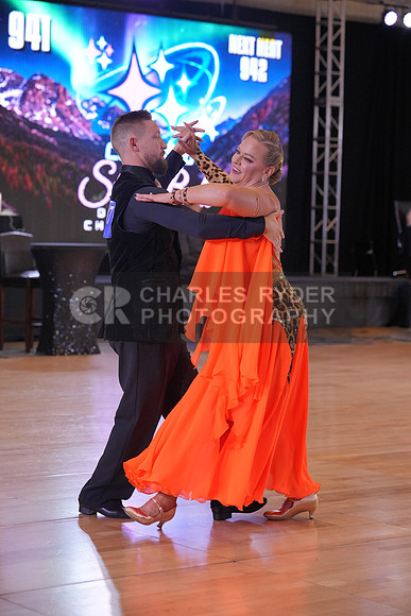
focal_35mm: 89
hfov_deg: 15.4
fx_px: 1523
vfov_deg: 22.9
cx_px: 206
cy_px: 308
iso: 2500
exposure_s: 1/500
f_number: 4
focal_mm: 89
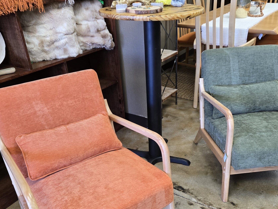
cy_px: 144
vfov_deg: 40.1
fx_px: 281
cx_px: 157
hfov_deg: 52.5
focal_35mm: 35
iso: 160
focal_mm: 5.4
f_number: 1.8
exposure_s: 1/120
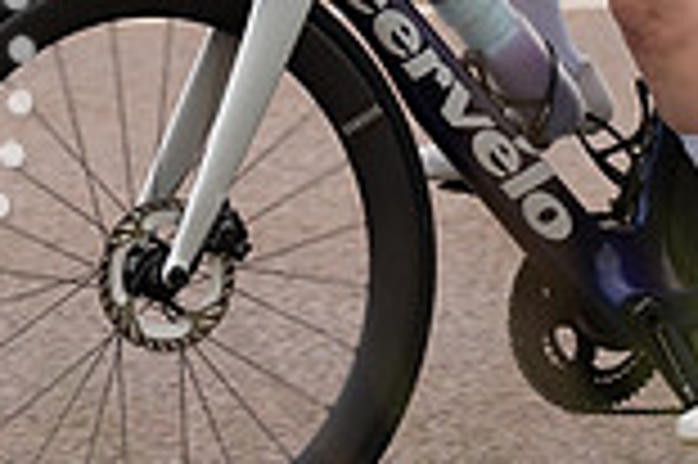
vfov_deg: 3.3
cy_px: -466
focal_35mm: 408
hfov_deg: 5.0
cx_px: 734
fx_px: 7902
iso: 200
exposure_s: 1/1000
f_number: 3.5
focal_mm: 70
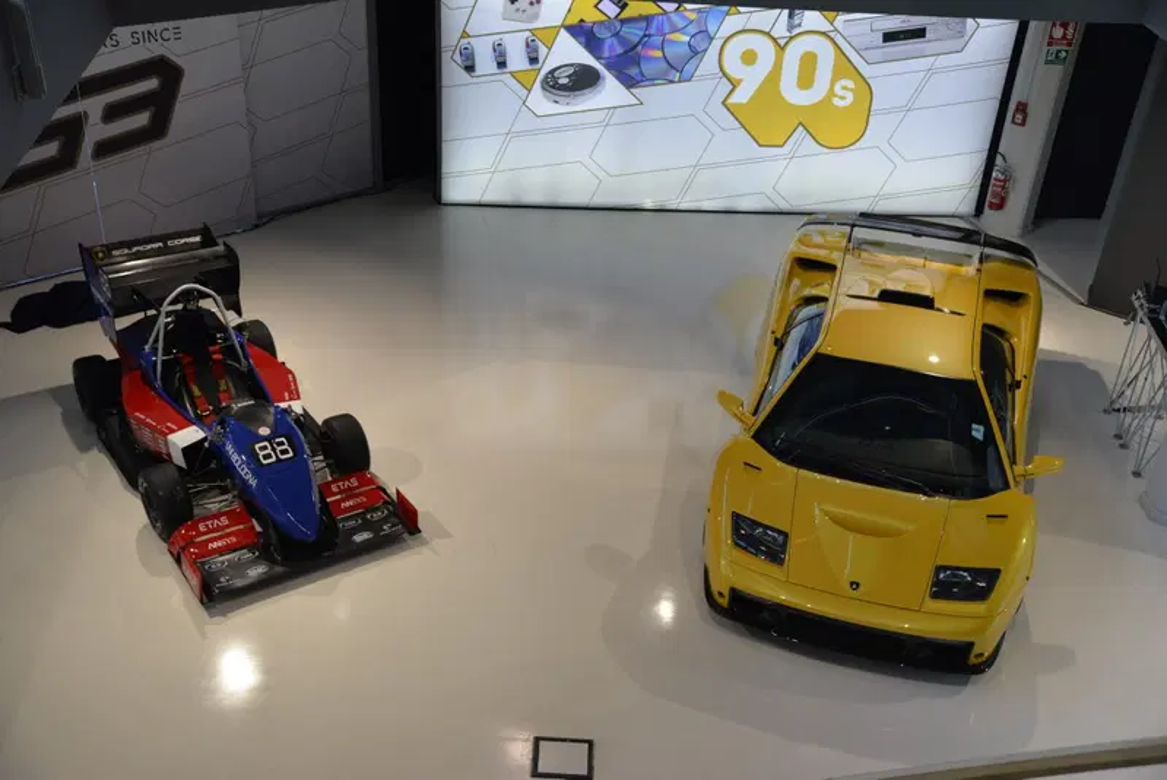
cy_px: 390
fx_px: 1233
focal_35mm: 38
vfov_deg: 35.1
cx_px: 584
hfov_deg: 50.7
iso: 1250
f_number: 4
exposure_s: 1/250
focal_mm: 38
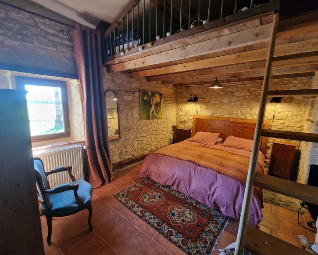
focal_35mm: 14
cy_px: 125
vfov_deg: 88.0
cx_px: 152
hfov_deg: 100.6
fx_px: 132
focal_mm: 2.2
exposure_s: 1/50
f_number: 2.2
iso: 250
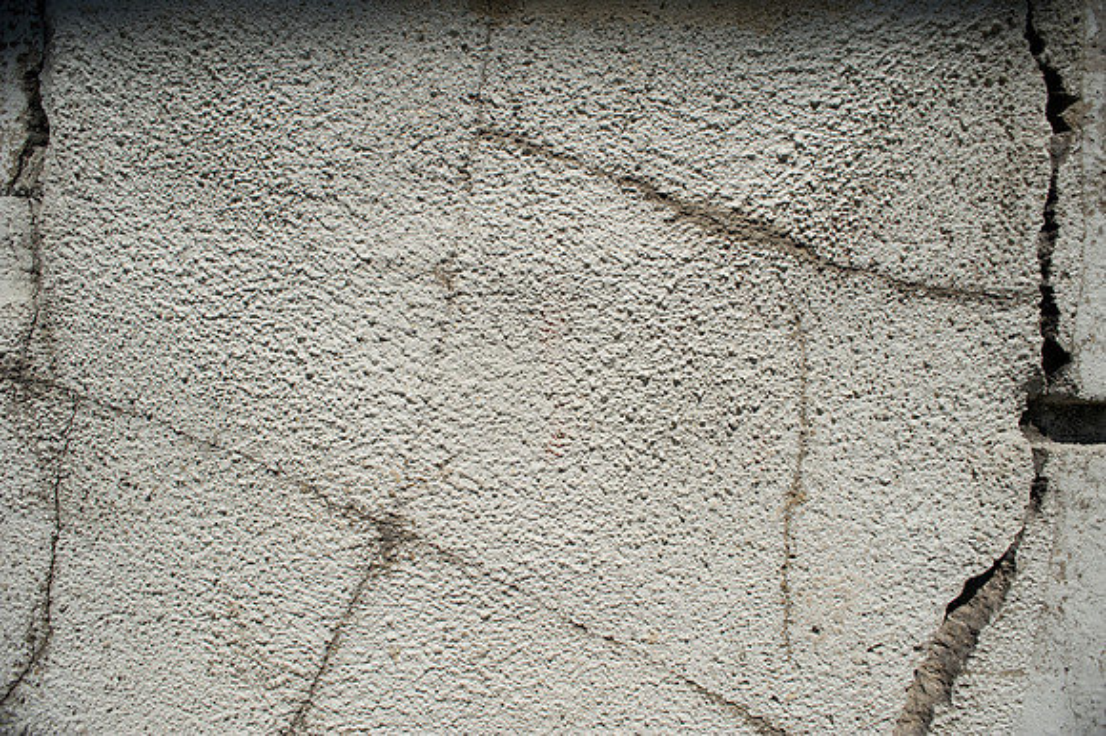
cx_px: 553
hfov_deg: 84.0
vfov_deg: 61.9
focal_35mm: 20
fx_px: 614
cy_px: 368
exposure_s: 1/2000
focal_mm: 20
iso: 200
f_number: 5.6
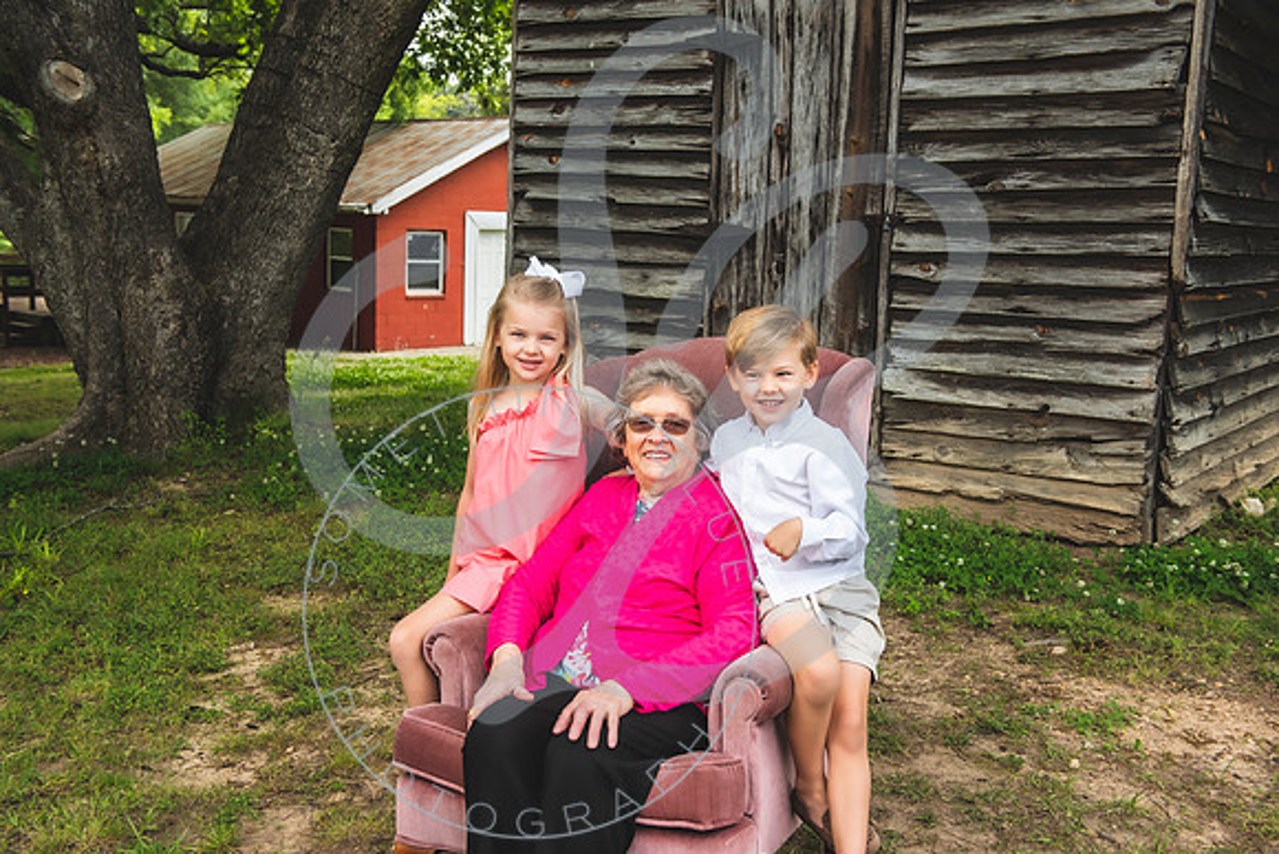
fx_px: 1421
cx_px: 640
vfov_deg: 33.4
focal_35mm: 40
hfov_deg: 48.4
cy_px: 427
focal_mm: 40
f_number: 5.6
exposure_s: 1/200
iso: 200
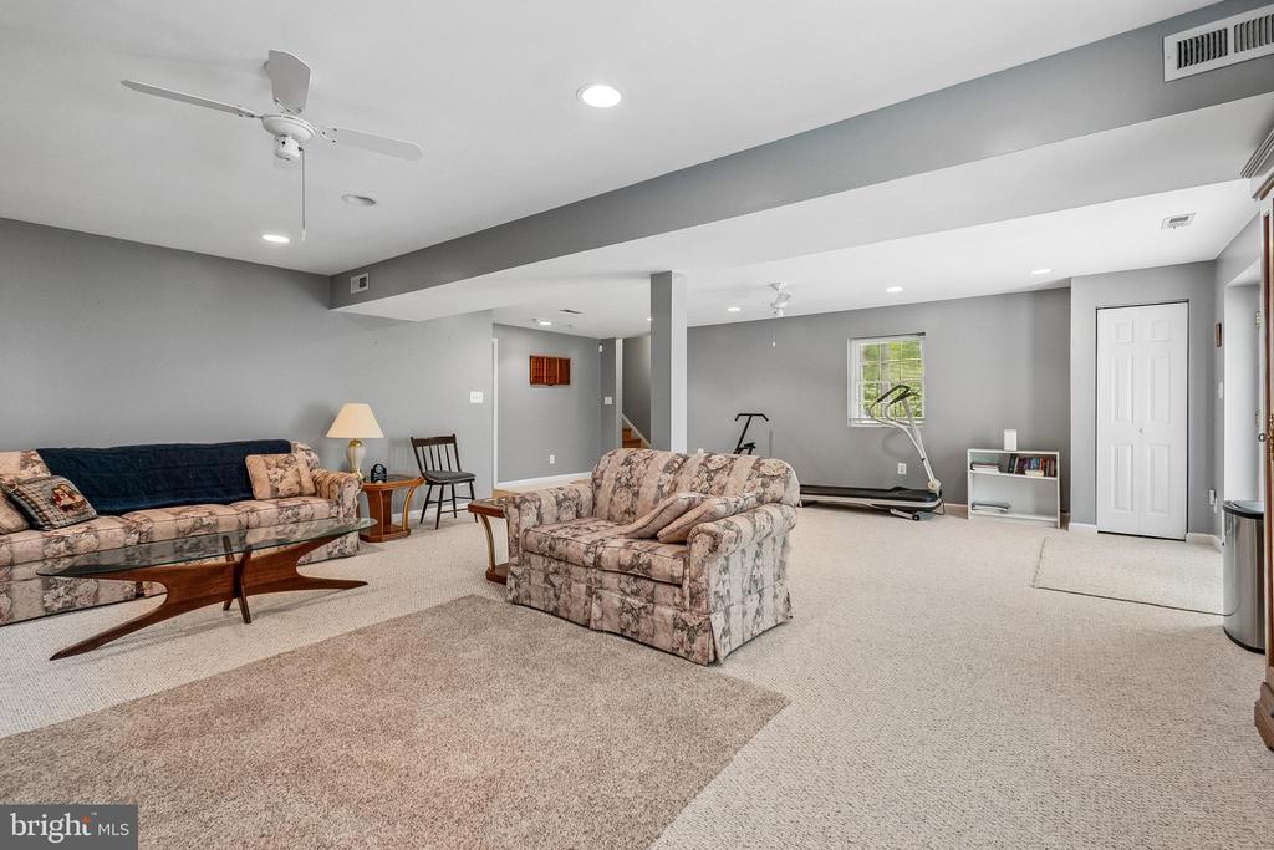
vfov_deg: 77.3
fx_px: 531
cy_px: 425
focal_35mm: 15
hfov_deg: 100.4
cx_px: 637
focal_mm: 10
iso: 400
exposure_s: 1/50
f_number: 5.6
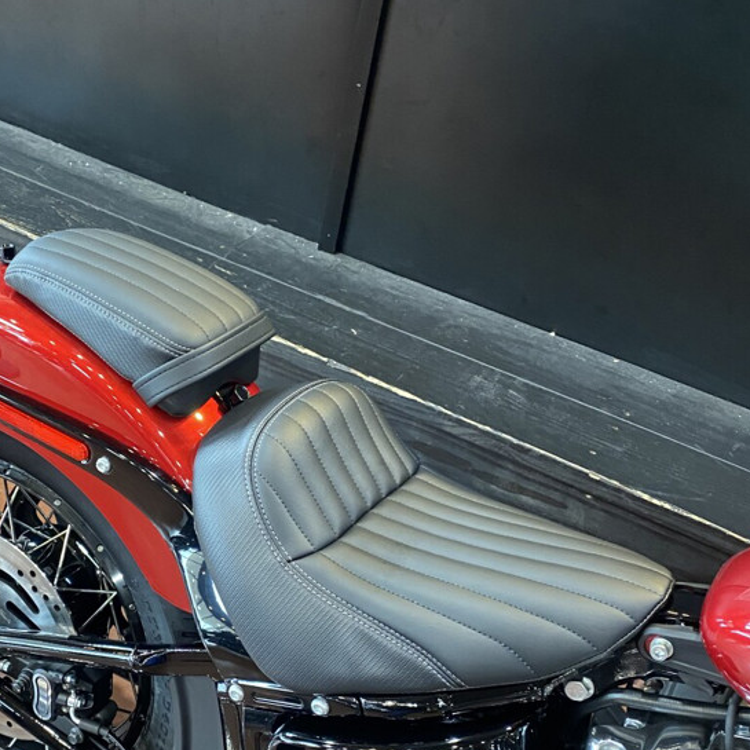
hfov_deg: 36.8
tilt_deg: -40.5
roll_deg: -6.6
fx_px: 1103
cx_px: 205
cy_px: 478
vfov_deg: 37.3
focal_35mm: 45
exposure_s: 1/60
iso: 400
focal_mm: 4.25
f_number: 1.8
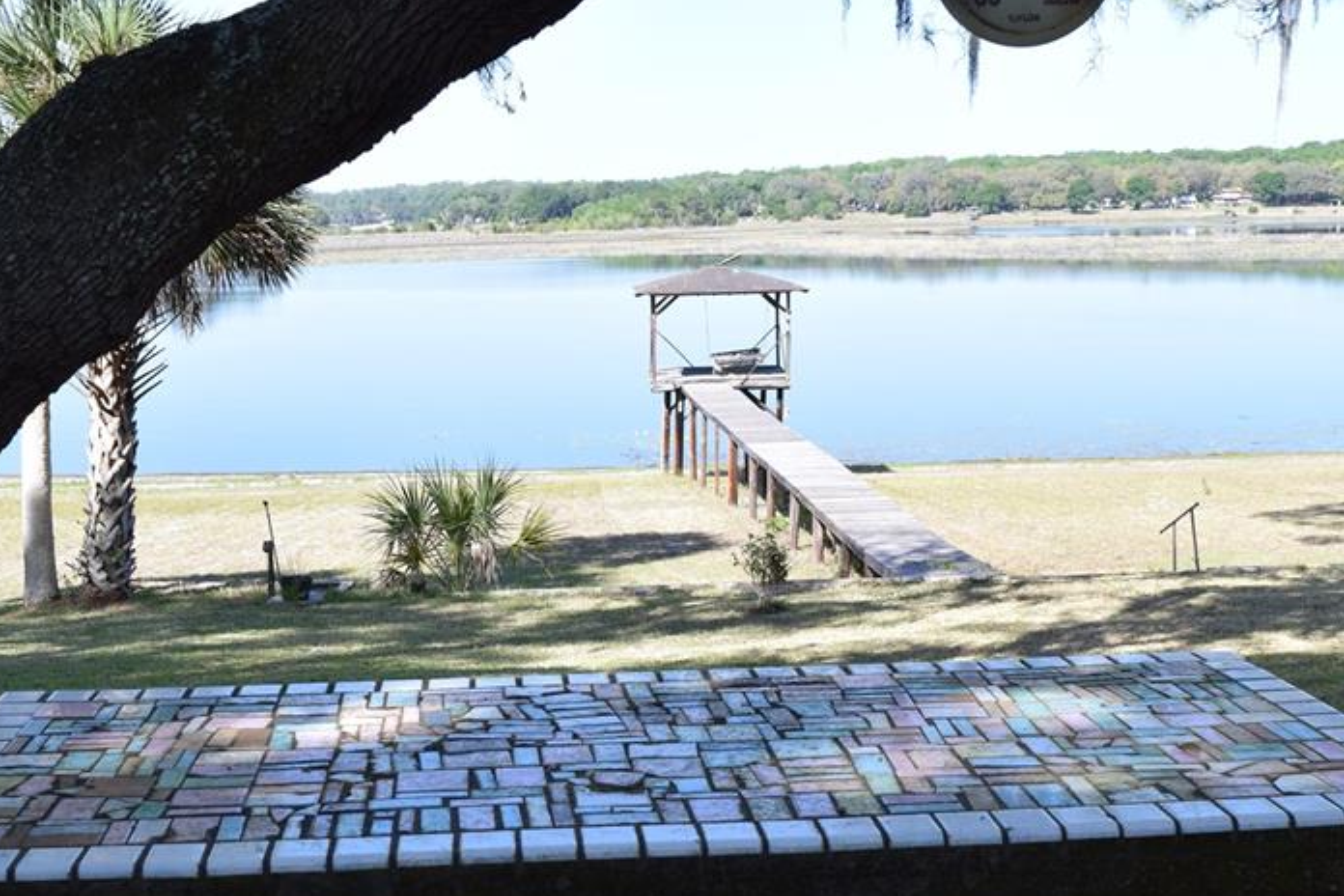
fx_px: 1894
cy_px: 622
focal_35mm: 51
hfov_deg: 39.0
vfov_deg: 26.4
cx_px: 604
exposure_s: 1/250
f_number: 8
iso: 250
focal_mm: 23
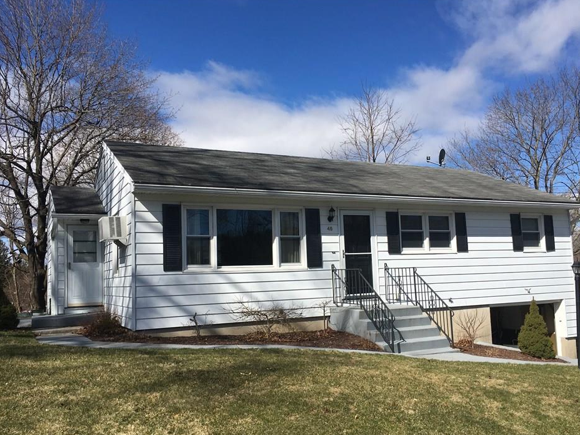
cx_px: 308
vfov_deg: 44.1
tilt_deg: +4.9
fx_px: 536
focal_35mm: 32
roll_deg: +1.8
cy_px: 236
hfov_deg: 56.8
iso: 25
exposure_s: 1/2079
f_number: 2.2
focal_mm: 4.15
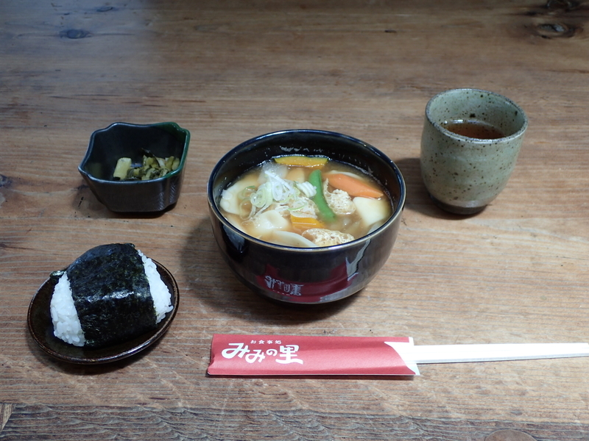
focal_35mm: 40
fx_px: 681
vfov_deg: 36.0
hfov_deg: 46.8
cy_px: 220
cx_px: 294
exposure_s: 1/80
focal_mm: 7.34
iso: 125
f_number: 2.8
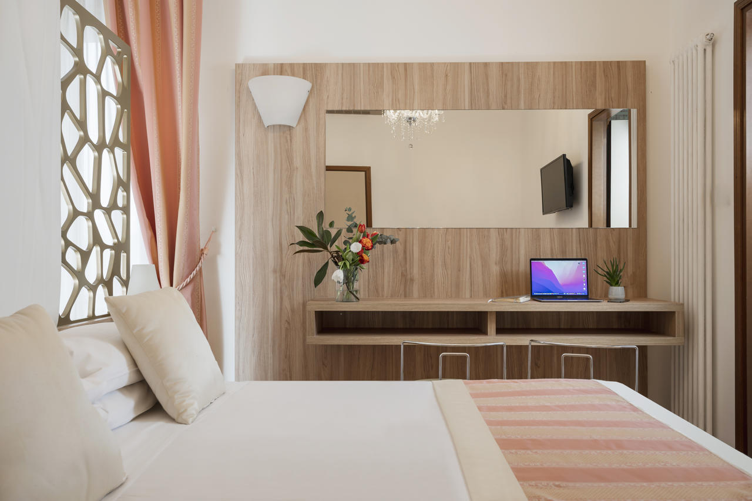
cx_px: 376
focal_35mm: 30
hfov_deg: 62.8
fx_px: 616
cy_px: 250
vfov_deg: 44.3
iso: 160
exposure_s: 1/15
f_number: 6.3
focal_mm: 29.5
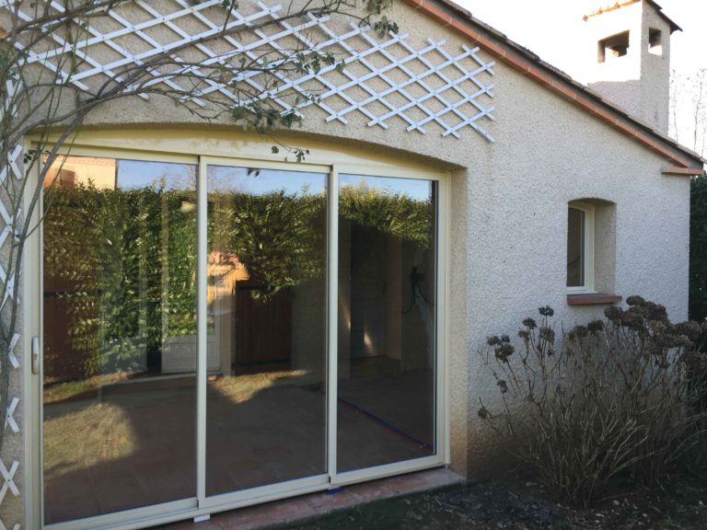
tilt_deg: -1.4
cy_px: 265
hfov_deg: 61.7
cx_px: 354
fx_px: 592
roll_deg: -0.6
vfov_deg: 48.2
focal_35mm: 29
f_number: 2.2
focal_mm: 4.15
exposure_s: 1/189
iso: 32
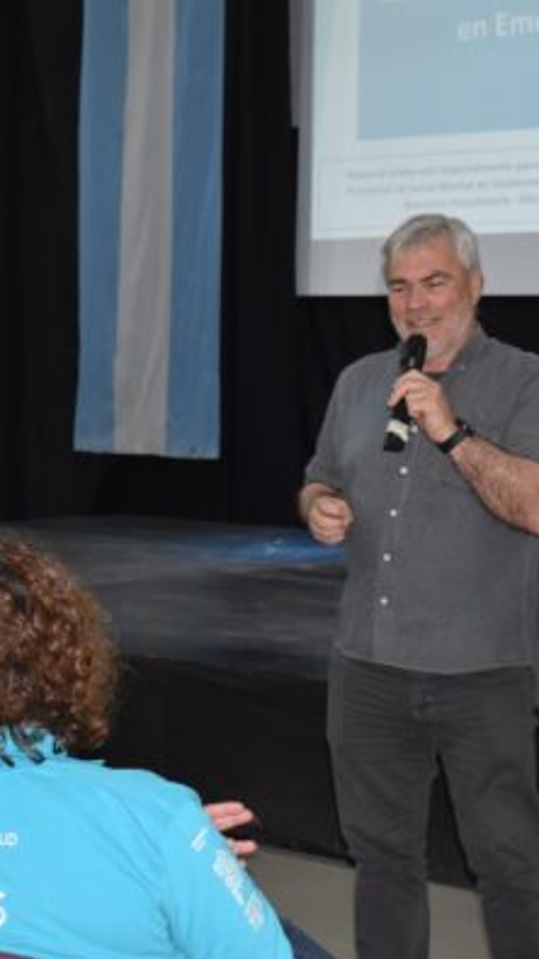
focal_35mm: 86
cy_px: 483
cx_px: 24
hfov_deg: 13.9
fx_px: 2187
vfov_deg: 24.7
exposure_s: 1/60
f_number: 4.8
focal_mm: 36
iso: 1000
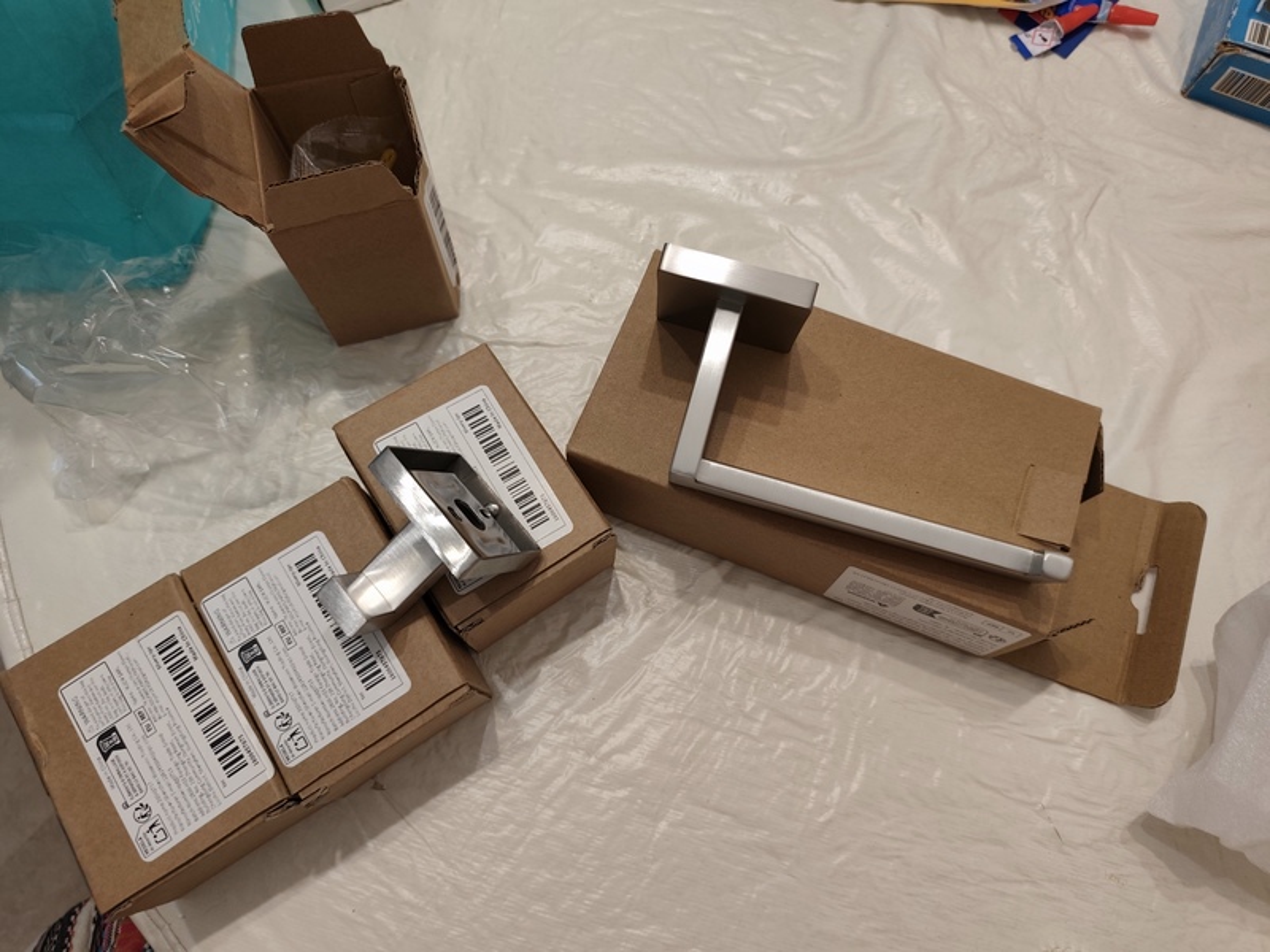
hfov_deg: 73.9
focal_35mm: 23
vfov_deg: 58.9
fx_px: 844
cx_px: 635
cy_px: 476
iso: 800
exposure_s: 1/50
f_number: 1.65
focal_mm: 6.19
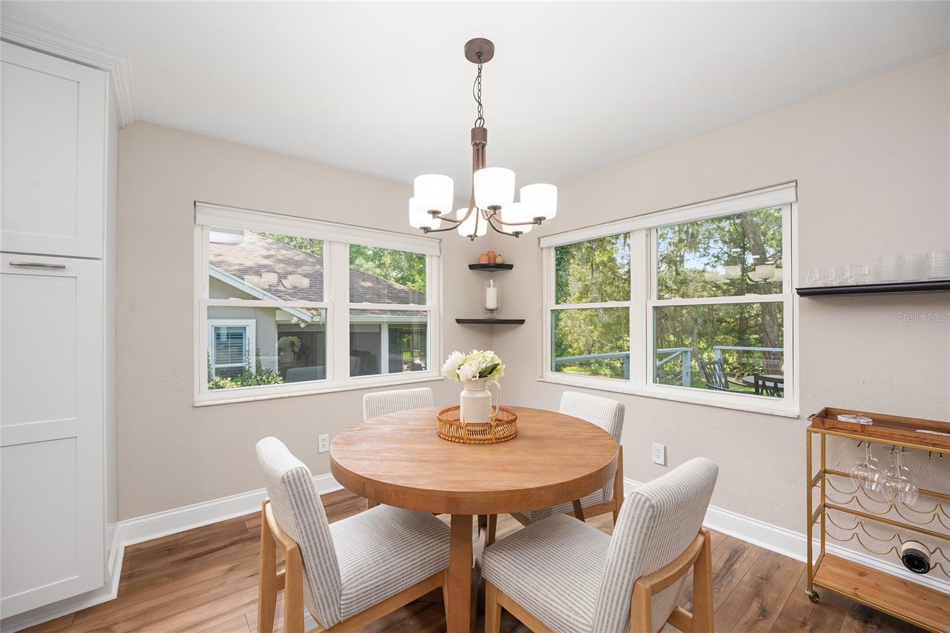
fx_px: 369
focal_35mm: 14
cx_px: 475
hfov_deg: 104.3
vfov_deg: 81.2
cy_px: 316
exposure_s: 1/13
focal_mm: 14
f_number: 8
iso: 400
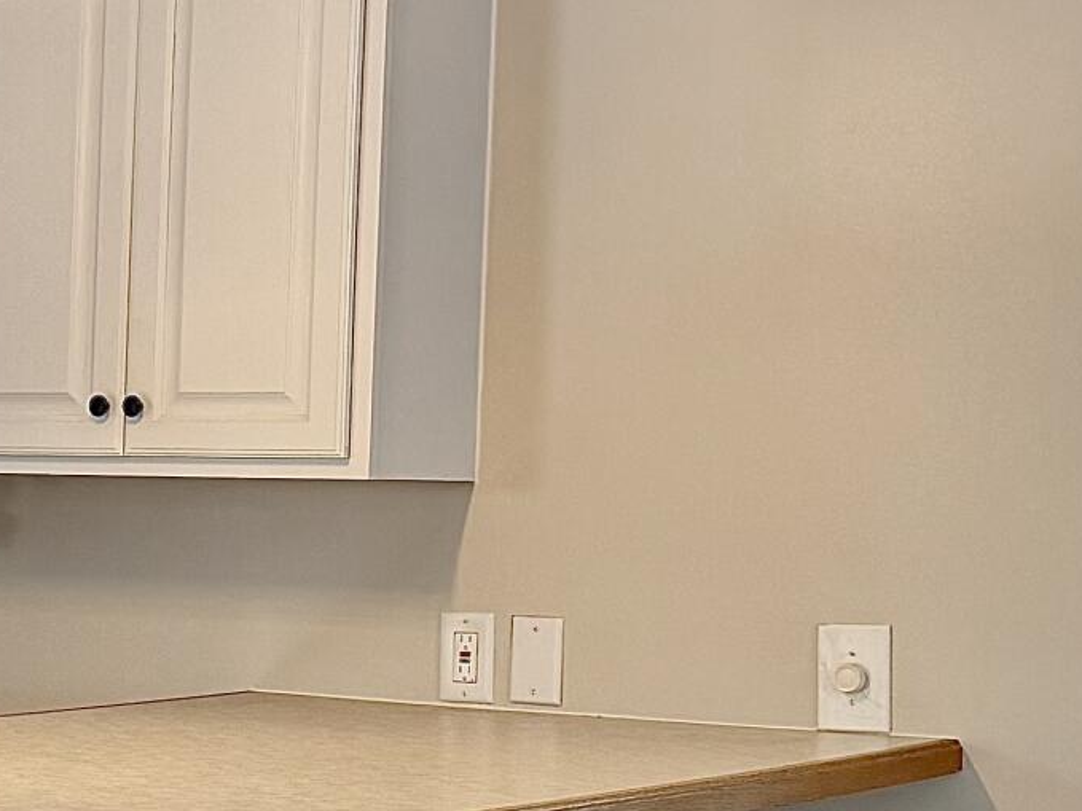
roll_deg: -0.3
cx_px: -410
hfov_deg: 17.2
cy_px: 591
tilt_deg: -1.8
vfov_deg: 13.9
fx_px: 3313
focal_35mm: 106
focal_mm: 6.76
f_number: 1.78
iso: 200
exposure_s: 1/238
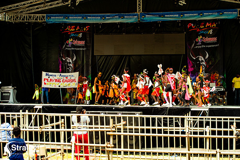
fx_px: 466
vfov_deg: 19.4
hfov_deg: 28.9
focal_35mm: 70
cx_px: 120
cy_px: 80
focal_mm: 70
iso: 160
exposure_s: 1/200
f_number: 5.6
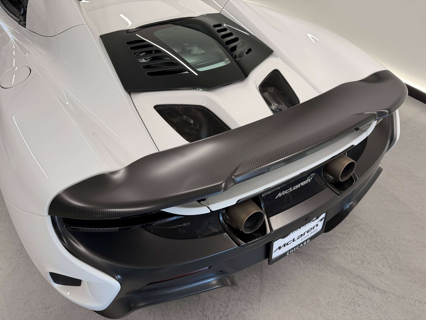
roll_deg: -1.6
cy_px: 160
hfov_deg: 71.6
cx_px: 213
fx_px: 295
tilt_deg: -44.2
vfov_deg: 56.8
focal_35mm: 24
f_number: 1.78
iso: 160
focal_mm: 6.76
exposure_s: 1/120
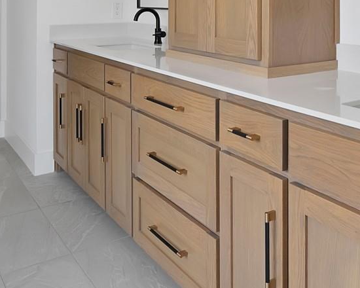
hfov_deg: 43.9
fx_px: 437
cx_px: 251
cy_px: -6
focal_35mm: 41
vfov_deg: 33.2
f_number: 9
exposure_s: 1/8
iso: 640
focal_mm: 12
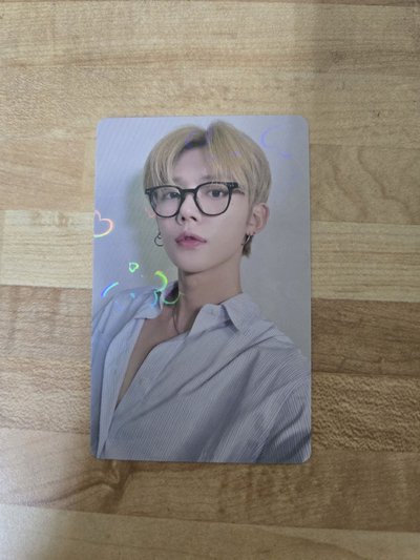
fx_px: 372
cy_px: 280
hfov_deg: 58.9
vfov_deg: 73.9
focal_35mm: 23
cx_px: 210
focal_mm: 6.3
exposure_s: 1/60
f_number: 1.7
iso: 1000
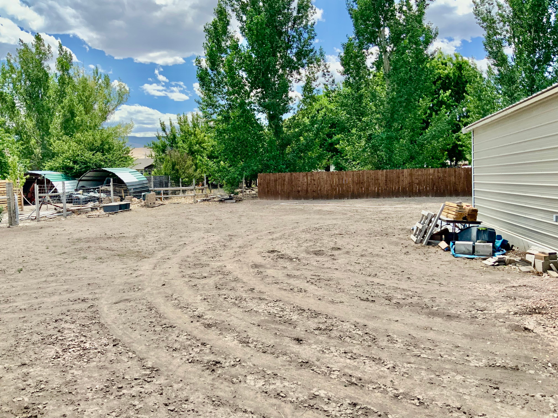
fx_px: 467
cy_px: 209
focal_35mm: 29
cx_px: 279
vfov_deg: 48.2
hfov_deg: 61.7
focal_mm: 3
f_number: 1.8
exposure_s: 1/1144
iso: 16
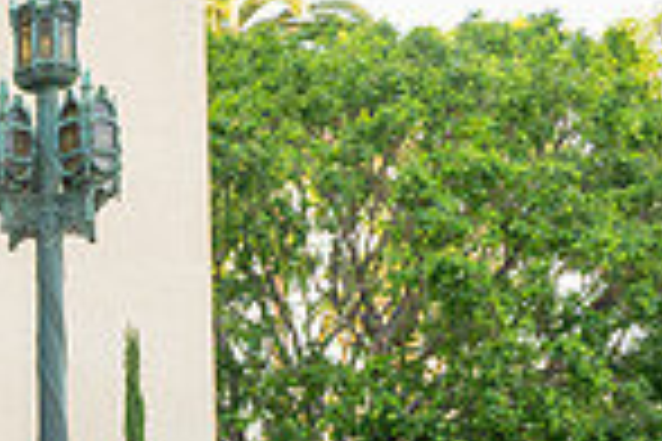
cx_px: -468
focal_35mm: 95
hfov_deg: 17.9
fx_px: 1747
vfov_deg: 13.8
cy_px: 587
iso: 1000
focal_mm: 24
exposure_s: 1/200
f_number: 9
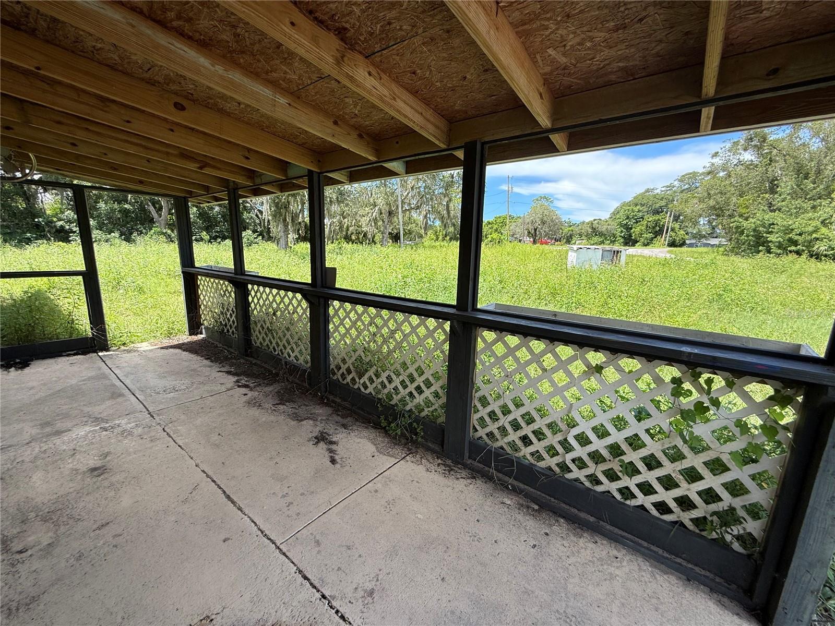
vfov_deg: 85.7
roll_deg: -1.6
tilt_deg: -10.1
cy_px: 313
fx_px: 338
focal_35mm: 14
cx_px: 418
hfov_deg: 102.1
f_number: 2.2
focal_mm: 2.22
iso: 50
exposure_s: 1/518
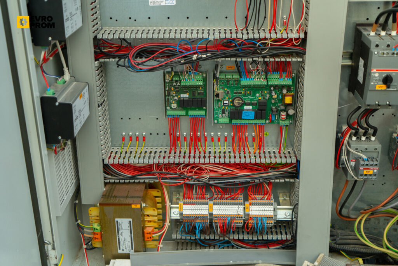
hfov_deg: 44.5
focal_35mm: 44
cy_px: 133
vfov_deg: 30.5
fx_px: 486
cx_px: 199
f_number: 4
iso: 1000
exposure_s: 1/320
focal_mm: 44
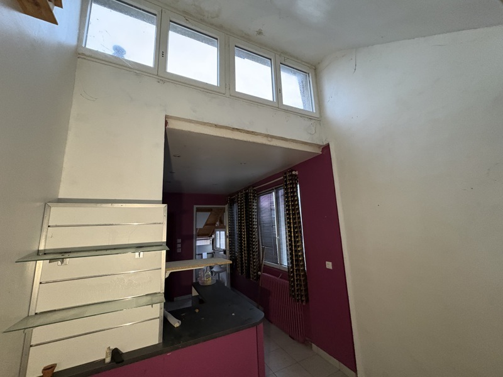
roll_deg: +2.1
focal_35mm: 14
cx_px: 252
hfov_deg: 102.1
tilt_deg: +12.4
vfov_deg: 85.7
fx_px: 203
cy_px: 188
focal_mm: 2.22
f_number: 2.2
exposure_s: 1/60
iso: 1000
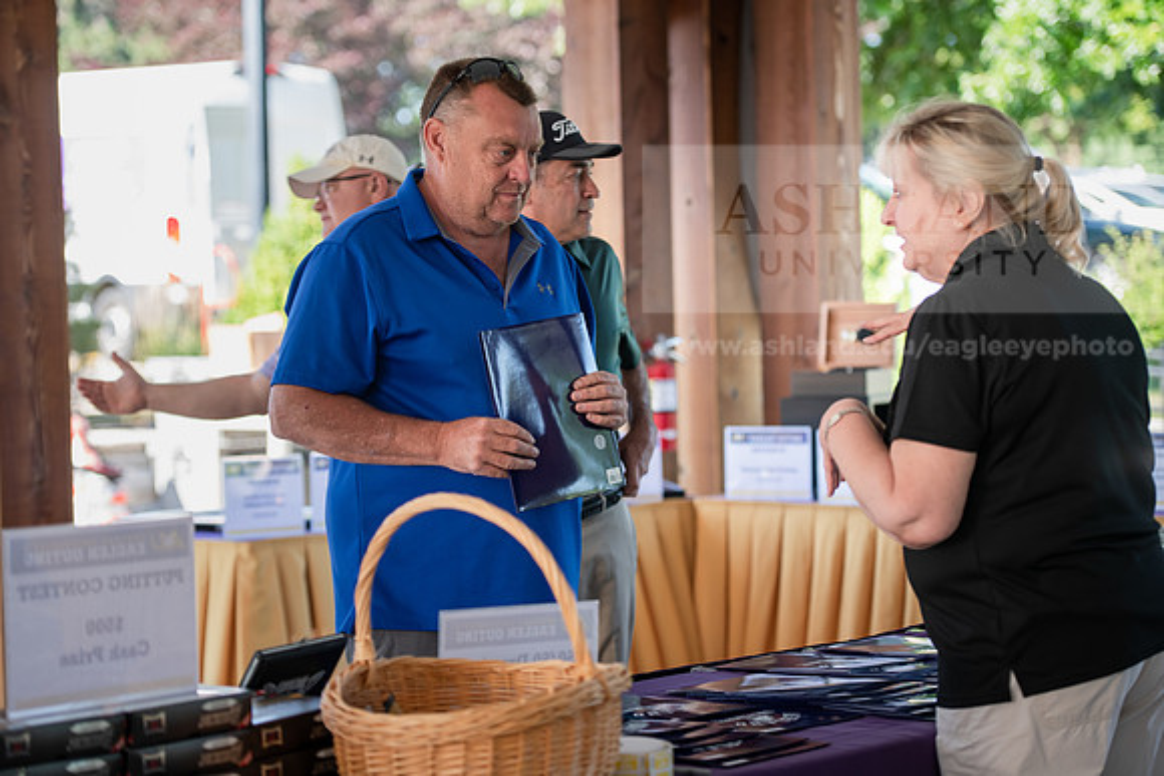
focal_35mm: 90
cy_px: 388
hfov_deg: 22.6
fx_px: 2911
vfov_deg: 15.2
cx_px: 582
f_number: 3.2
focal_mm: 90
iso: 320
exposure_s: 1/320
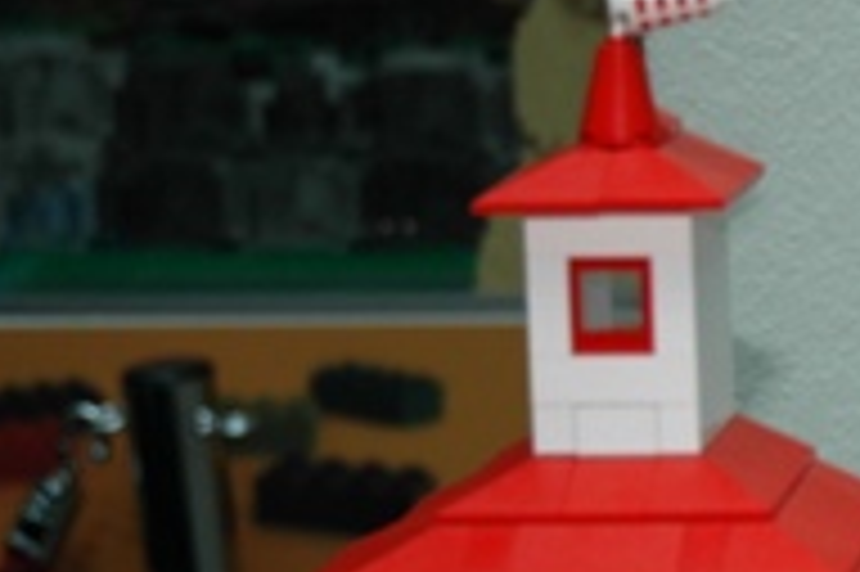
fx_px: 4081
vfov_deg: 8.0
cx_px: 1427
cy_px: 275
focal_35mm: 171
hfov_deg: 11.4
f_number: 4.2
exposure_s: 1/250
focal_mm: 34
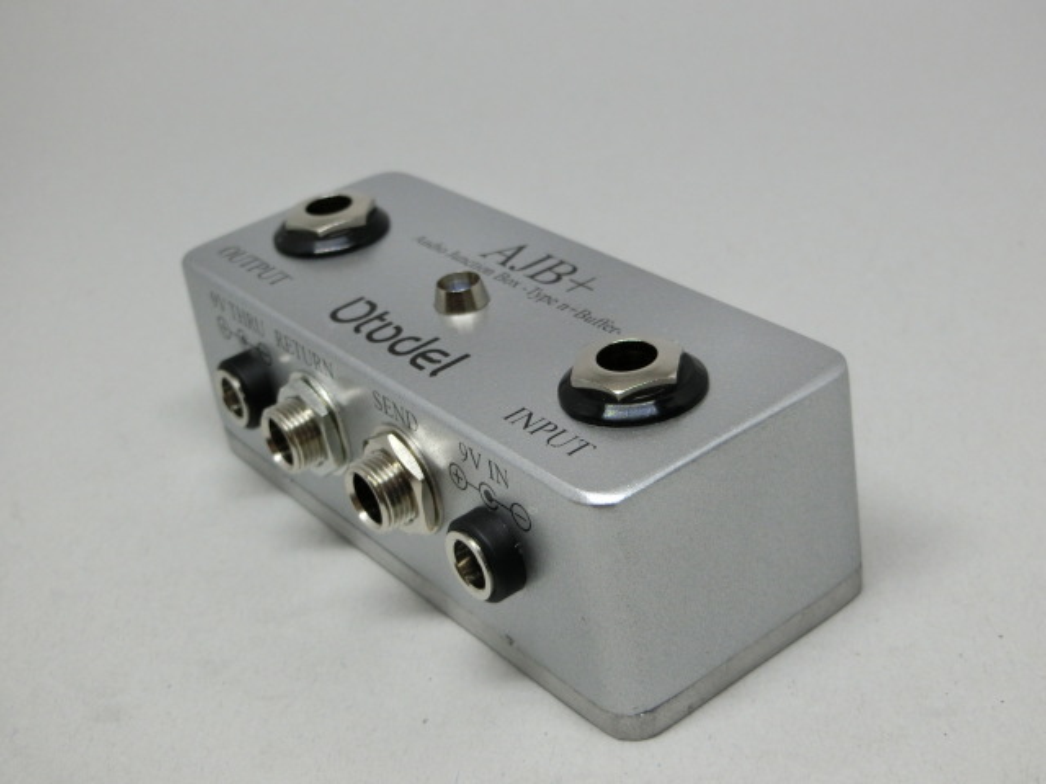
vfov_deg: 28.0
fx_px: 1571
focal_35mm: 52
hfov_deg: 36.8
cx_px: 523
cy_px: 392
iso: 160
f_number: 4.7
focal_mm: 9.3
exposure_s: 1/125
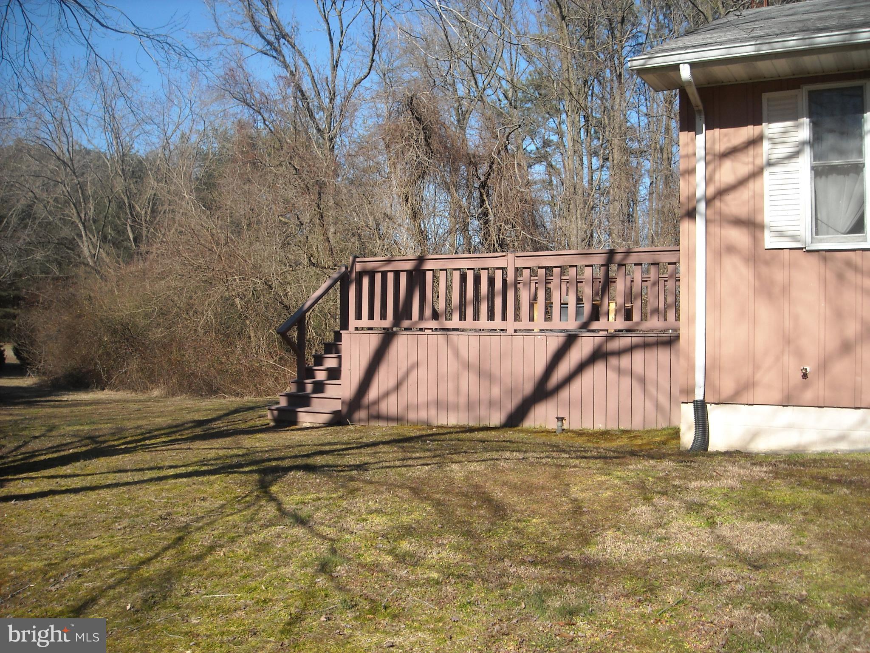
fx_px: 880
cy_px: 326
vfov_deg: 40.7
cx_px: 435
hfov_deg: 52.6
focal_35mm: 35
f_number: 5.6
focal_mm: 5.7
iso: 87
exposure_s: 1/250
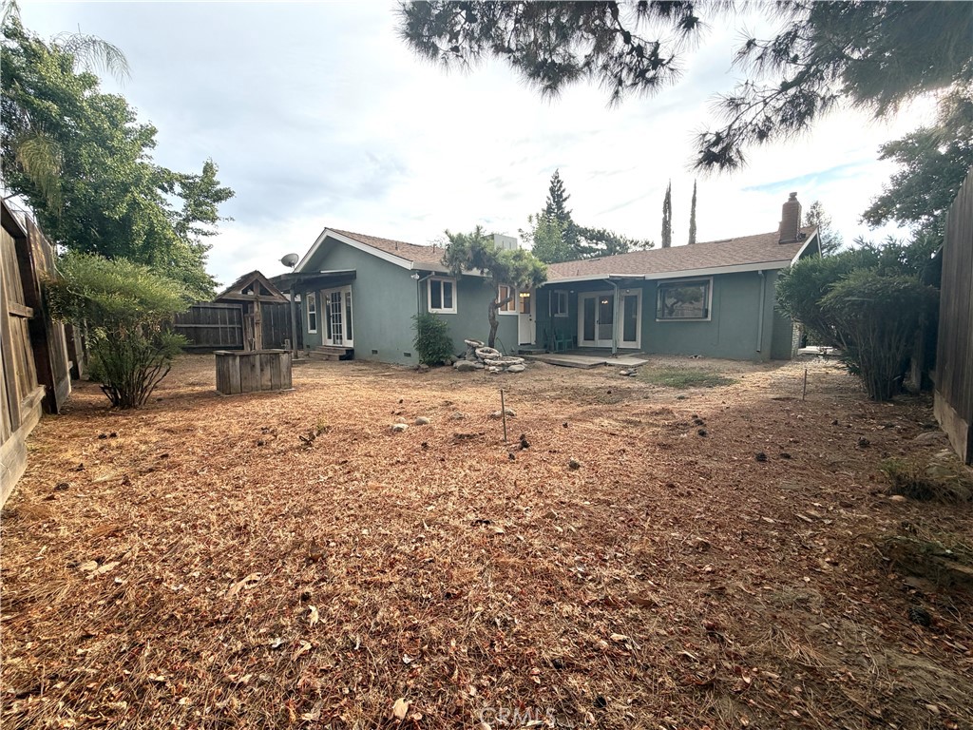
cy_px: 365
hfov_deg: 102.1
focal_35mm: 14
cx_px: 486
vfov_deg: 85.7
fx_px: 394
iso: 40
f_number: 2.2
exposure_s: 1/658
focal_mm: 2.22
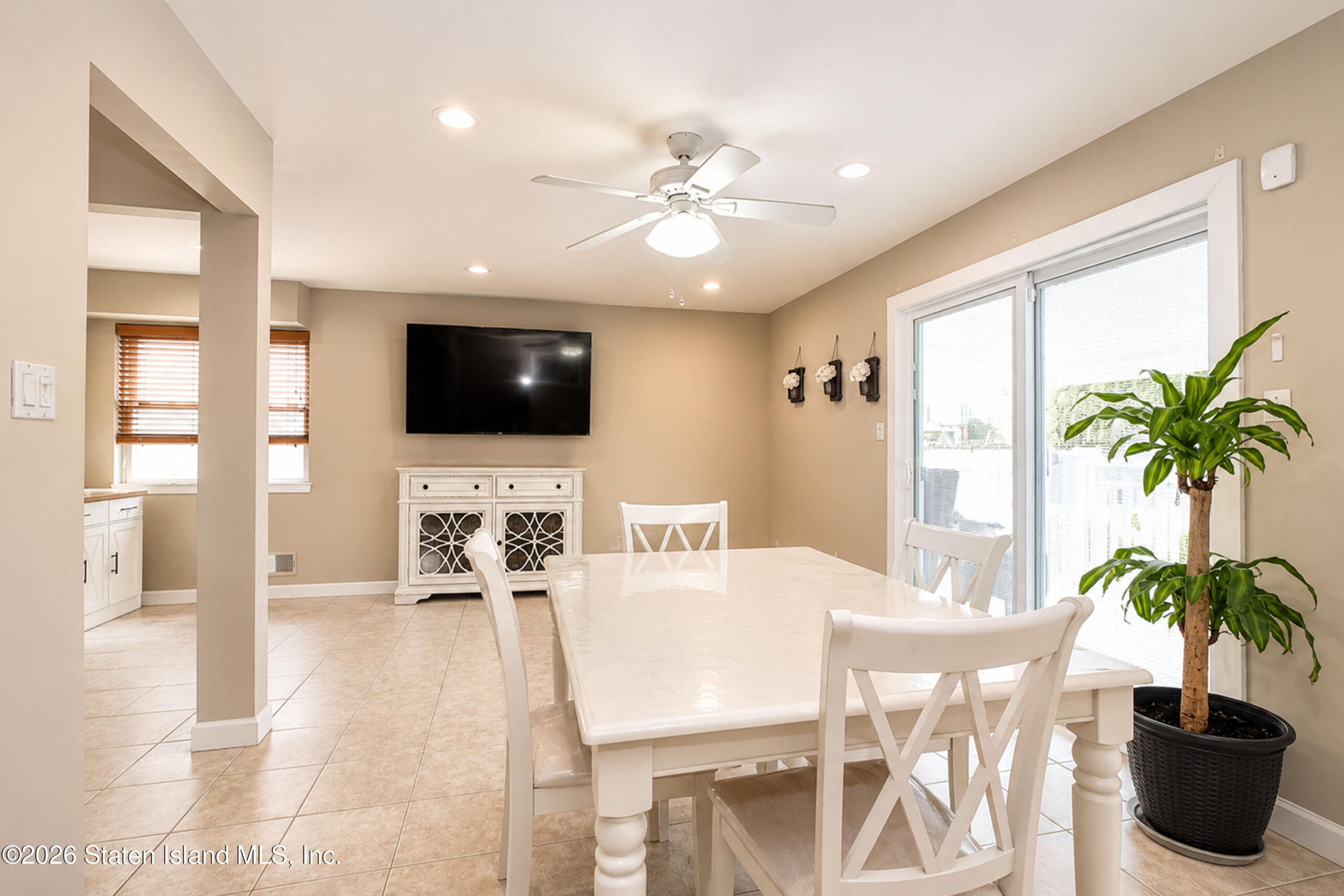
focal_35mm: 15
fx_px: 560
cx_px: 672
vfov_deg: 77.3
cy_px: 448
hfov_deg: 100.4
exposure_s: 1/60
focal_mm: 10
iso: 1600
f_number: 9
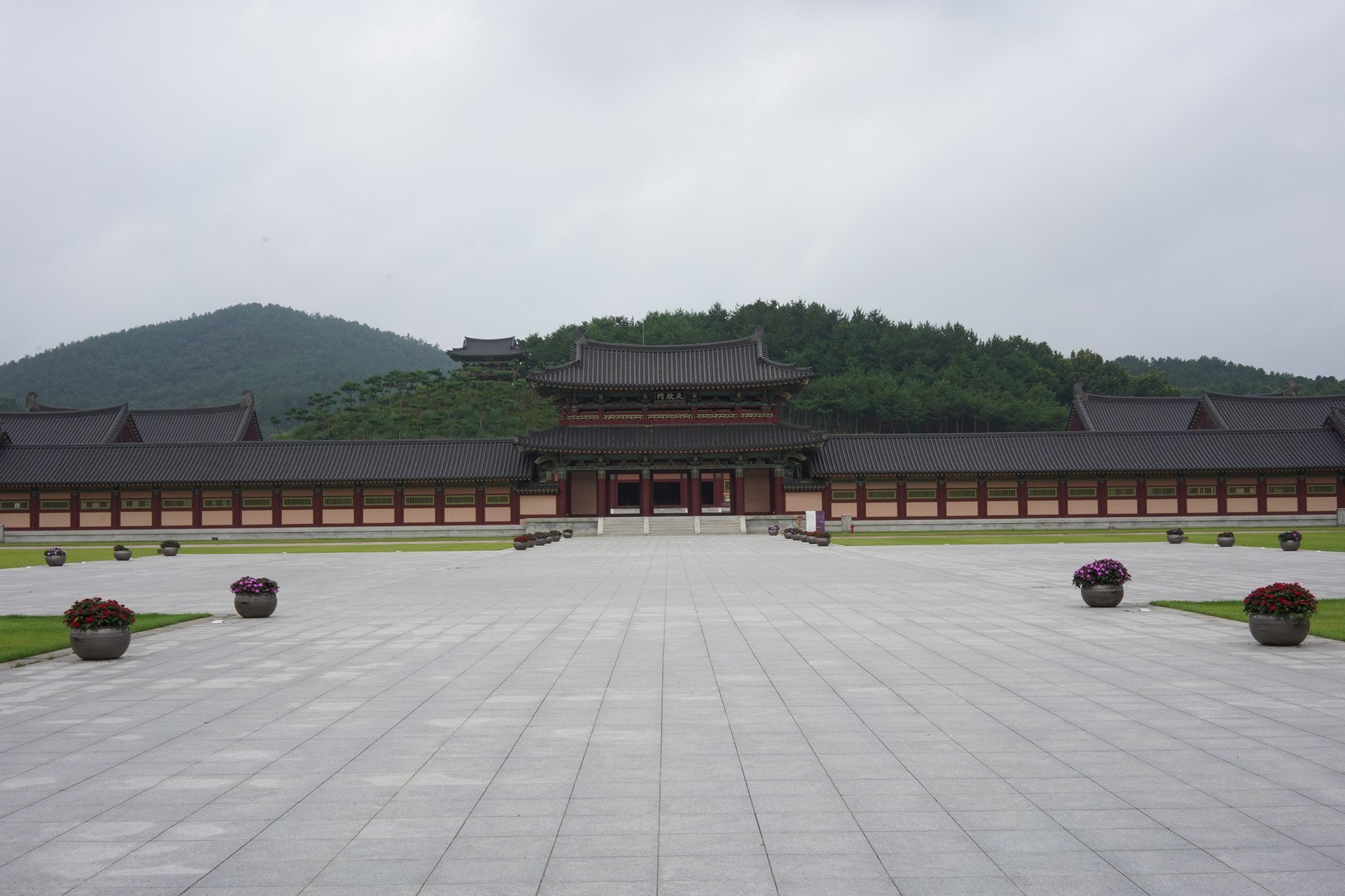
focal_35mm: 36
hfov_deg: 53.1
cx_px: 682
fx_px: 1345
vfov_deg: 36.9
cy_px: 442
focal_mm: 35
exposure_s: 1/80
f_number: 20
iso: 400
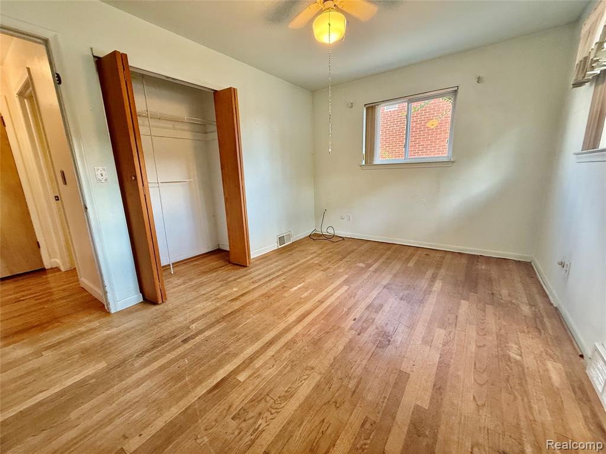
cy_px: 227
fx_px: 245
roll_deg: +1.9
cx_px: 303
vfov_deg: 85.7
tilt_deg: -11.7
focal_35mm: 14
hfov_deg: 102.1
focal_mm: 2.22
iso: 400
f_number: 2.2
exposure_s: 1/120
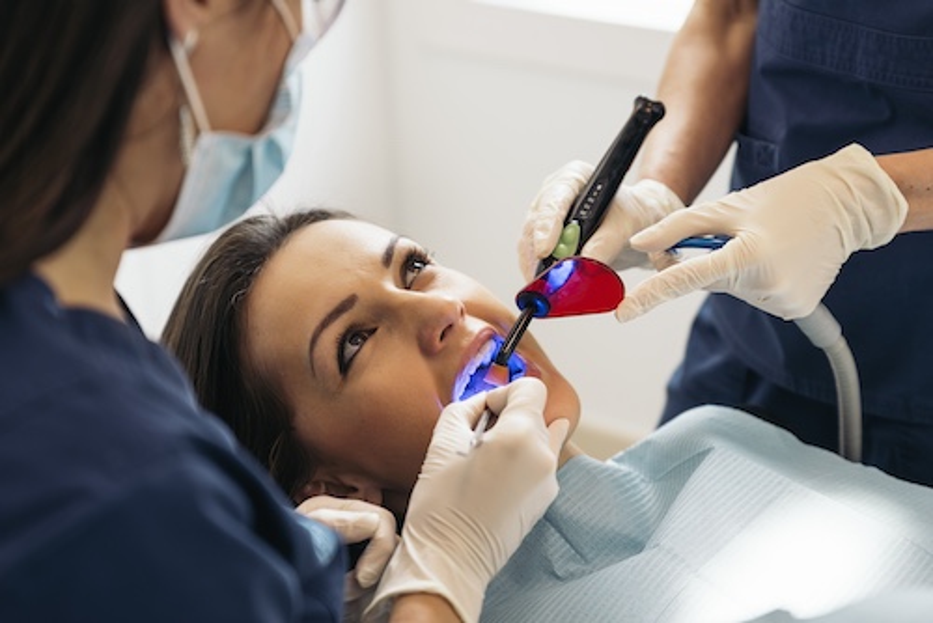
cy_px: 312
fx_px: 1815
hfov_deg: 28.8
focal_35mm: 70
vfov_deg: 19.5
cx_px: 466
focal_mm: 70
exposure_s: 1/100
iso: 250
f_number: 4
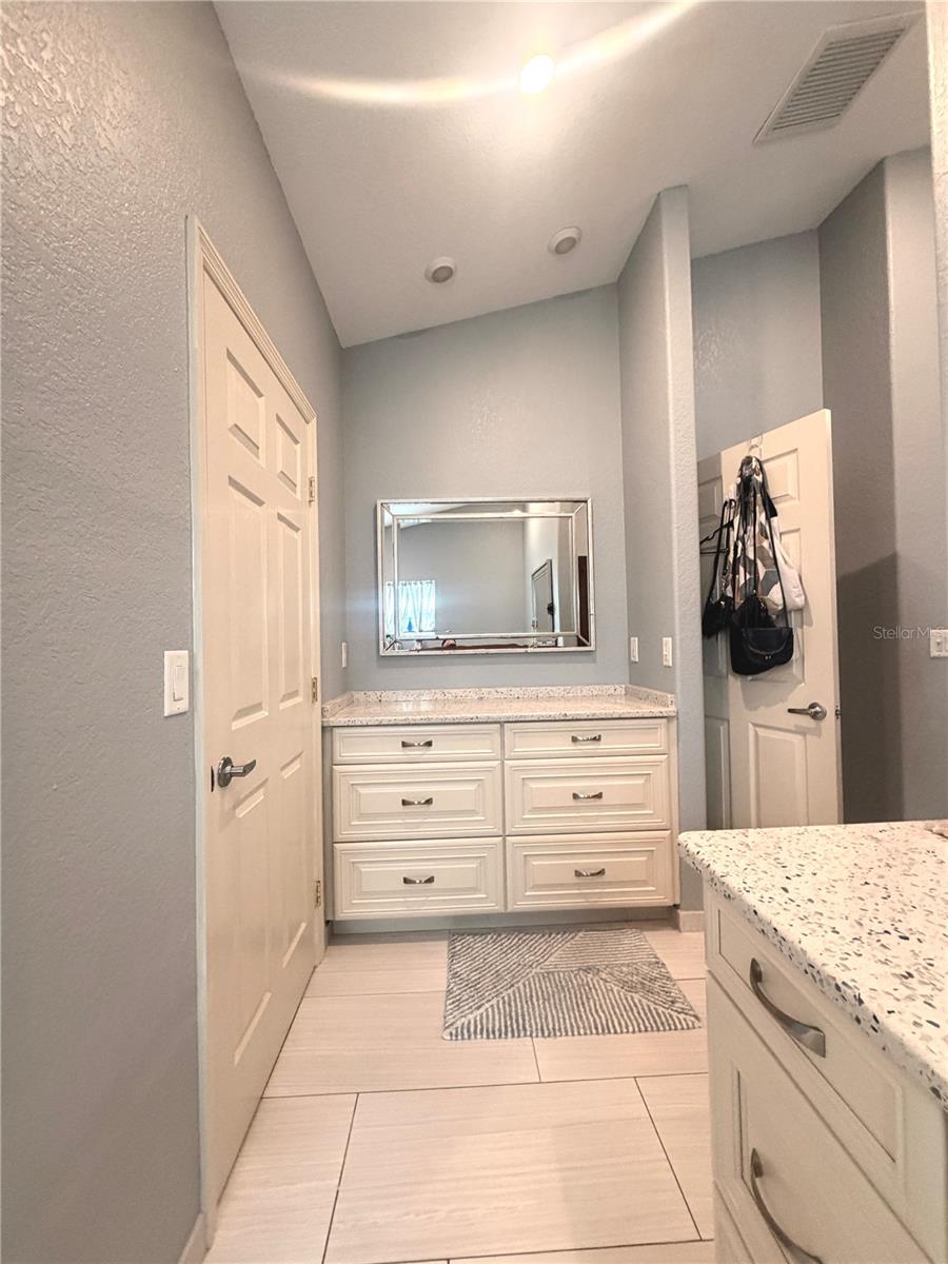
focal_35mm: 14
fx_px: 511
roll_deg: +1.4
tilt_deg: +1.3
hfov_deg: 85.7
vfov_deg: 102.1
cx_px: 474
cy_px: 632
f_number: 2.2
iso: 320
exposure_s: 1/60
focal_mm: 2.22
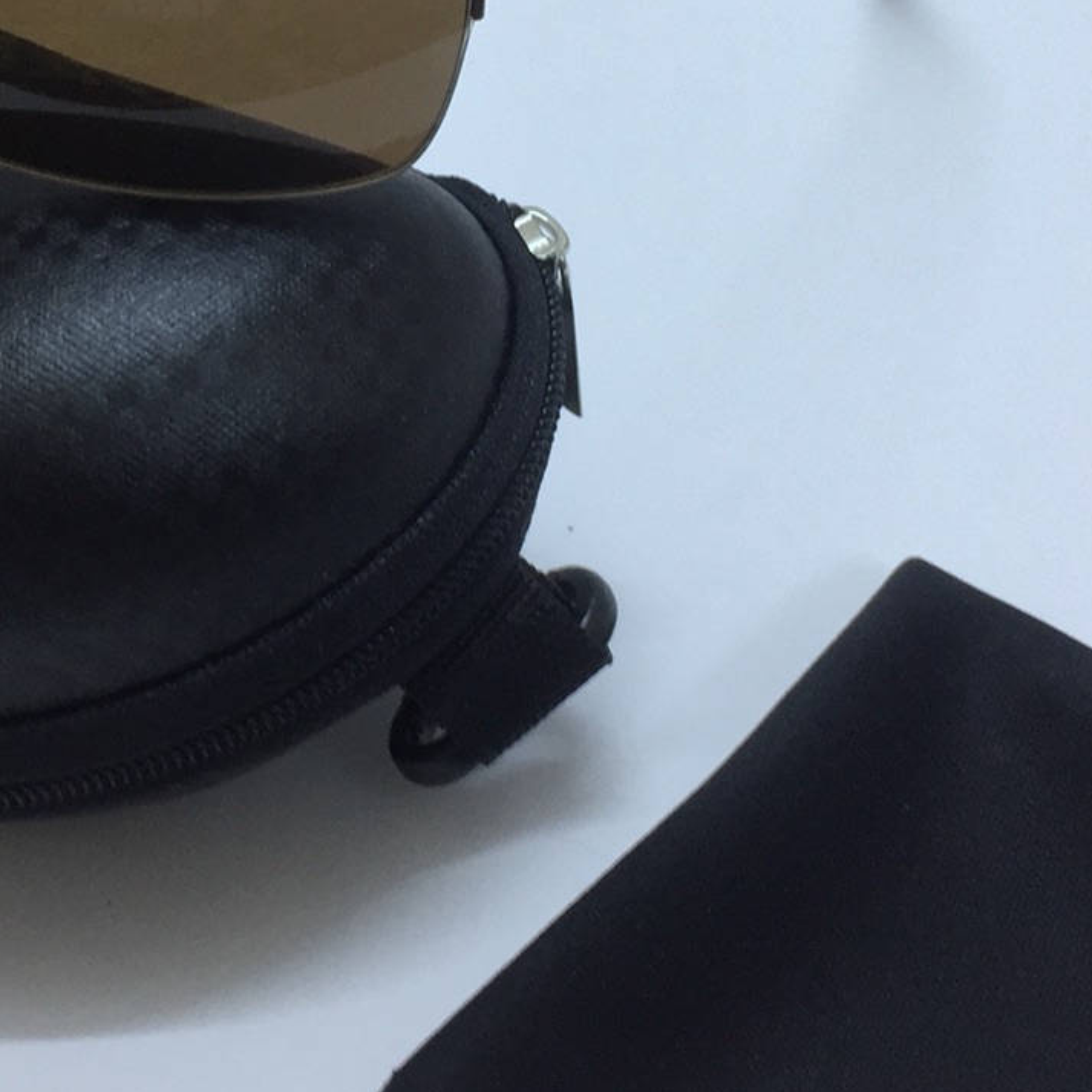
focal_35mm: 69
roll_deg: +4.7
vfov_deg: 24.6
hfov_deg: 24.9
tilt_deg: -39.8
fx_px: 2463
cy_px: 217
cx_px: 417
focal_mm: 4.15
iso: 64
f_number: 2.2
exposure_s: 1/30
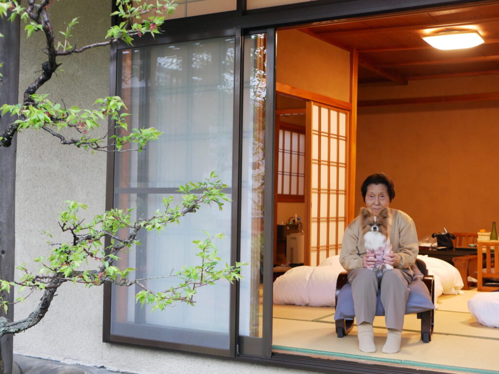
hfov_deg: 38.2
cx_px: 250
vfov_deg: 29.1
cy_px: 187
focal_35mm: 50
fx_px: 721
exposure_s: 1/60
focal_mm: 25
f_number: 3.5
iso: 1600
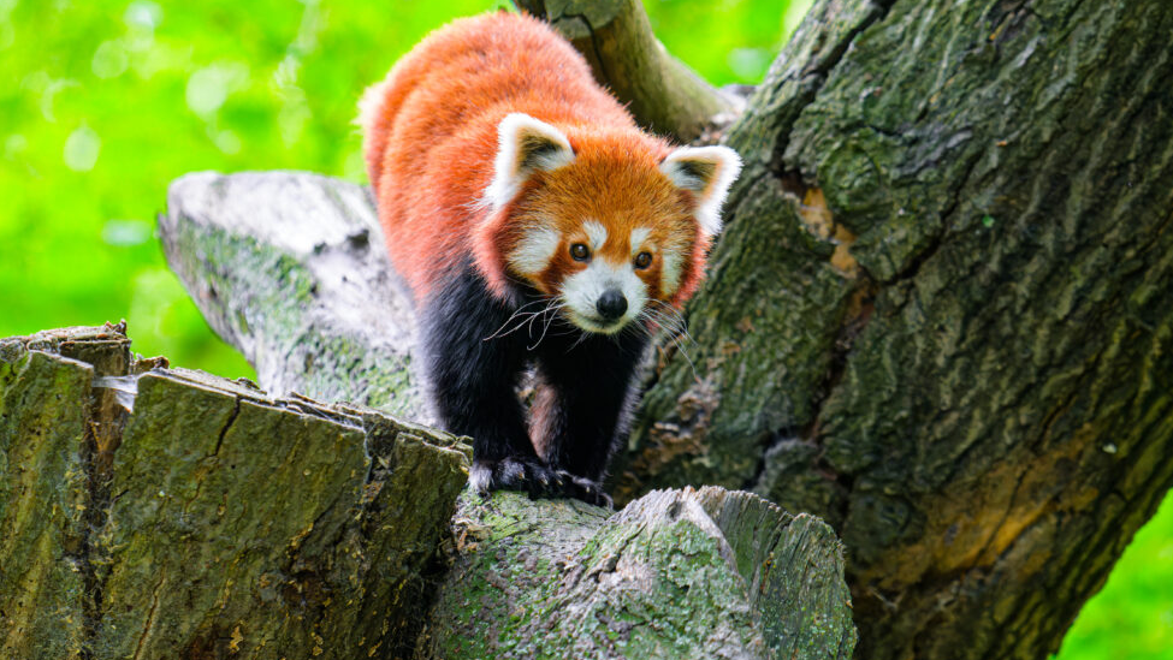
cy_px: 269
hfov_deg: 6.5
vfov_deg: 3.7
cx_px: 604
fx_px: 10267
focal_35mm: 330
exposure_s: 1/1000
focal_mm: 200
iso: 3200
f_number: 4
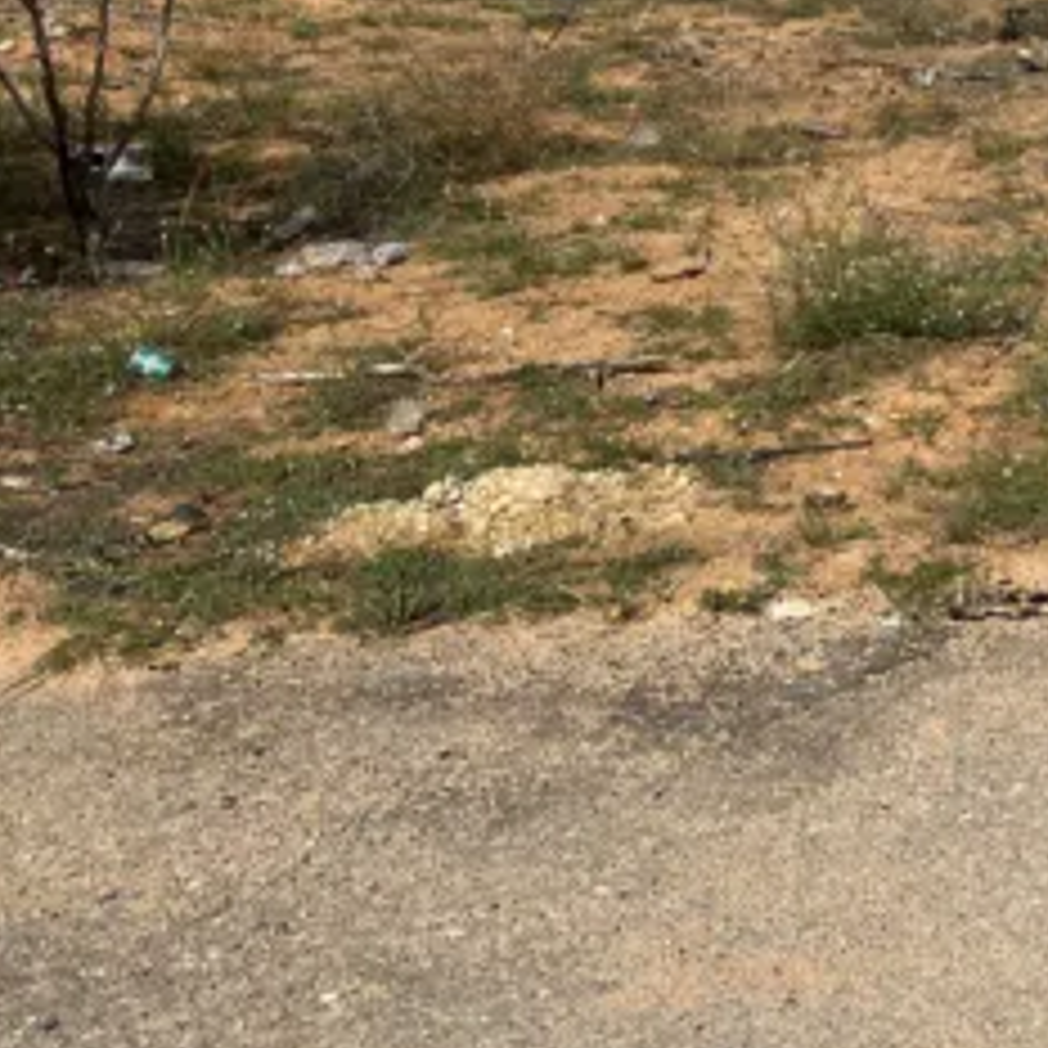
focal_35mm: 63
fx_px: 2158
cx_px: 1183
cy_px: 108
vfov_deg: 26.4
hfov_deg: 25.2
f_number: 1.5
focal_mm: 5.7
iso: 50
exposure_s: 1/8000
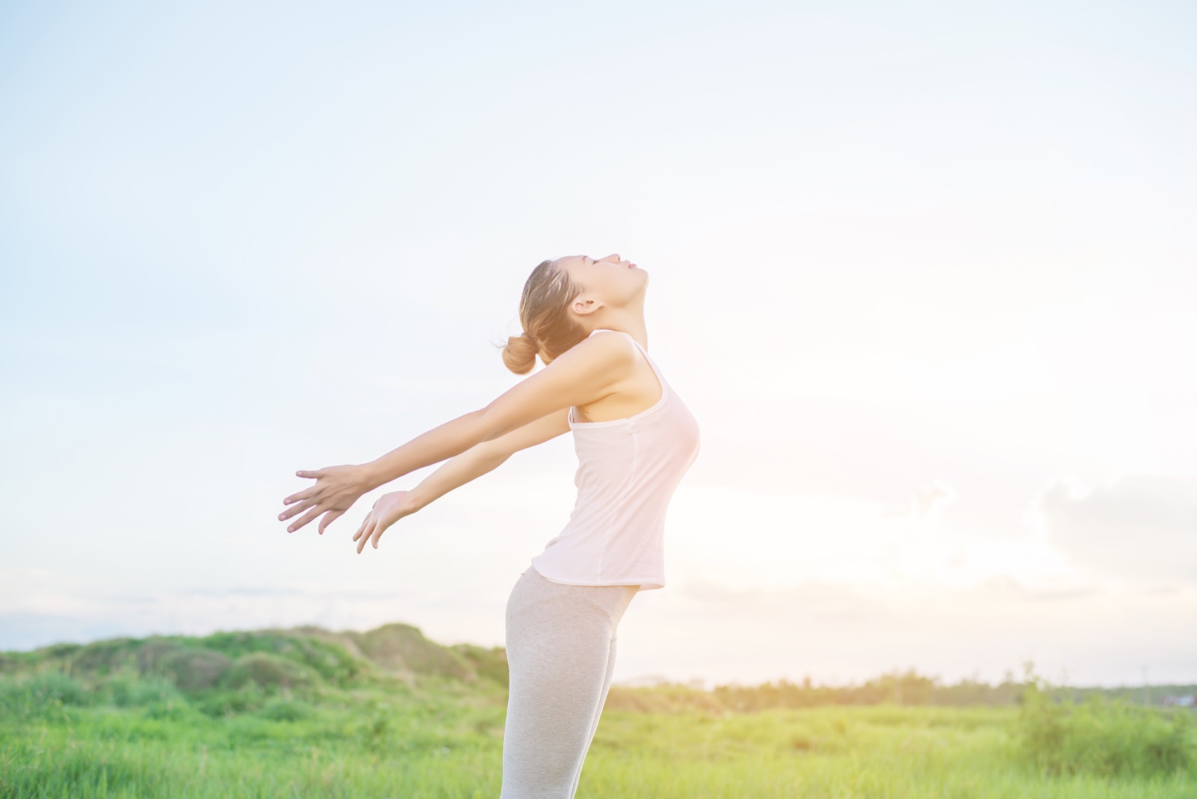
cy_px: 400
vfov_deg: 27.0
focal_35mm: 50
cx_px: 598
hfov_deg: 39.6
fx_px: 1663
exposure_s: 1/160
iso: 100
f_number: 2.8
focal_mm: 50
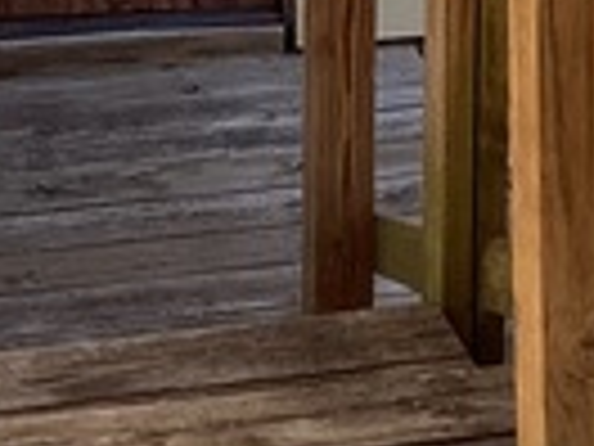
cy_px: -356
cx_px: 166
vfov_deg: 9.4
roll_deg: +0.0
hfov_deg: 13.1
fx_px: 2574
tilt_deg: -15.0
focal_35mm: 150
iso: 25
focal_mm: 3.3
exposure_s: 1/237
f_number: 2.4
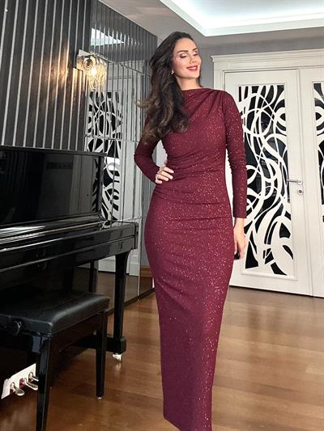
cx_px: 162
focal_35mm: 30
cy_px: 216
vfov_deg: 60.0
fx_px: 374
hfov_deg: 46.8
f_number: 1.9
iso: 160
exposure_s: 1/50
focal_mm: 2.69
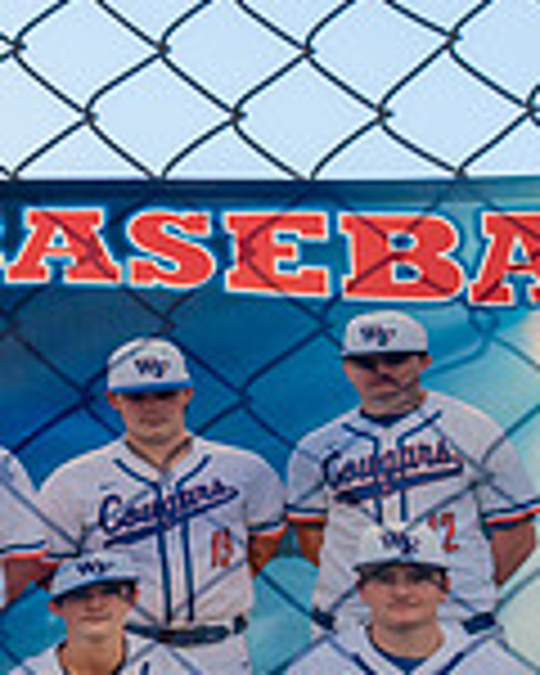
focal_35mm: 148
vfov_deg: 12.9
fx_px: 2957
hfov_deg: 10.4
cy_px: 608
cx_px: 7
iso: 400
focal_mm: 35
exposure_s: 1/8000
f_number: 2.8
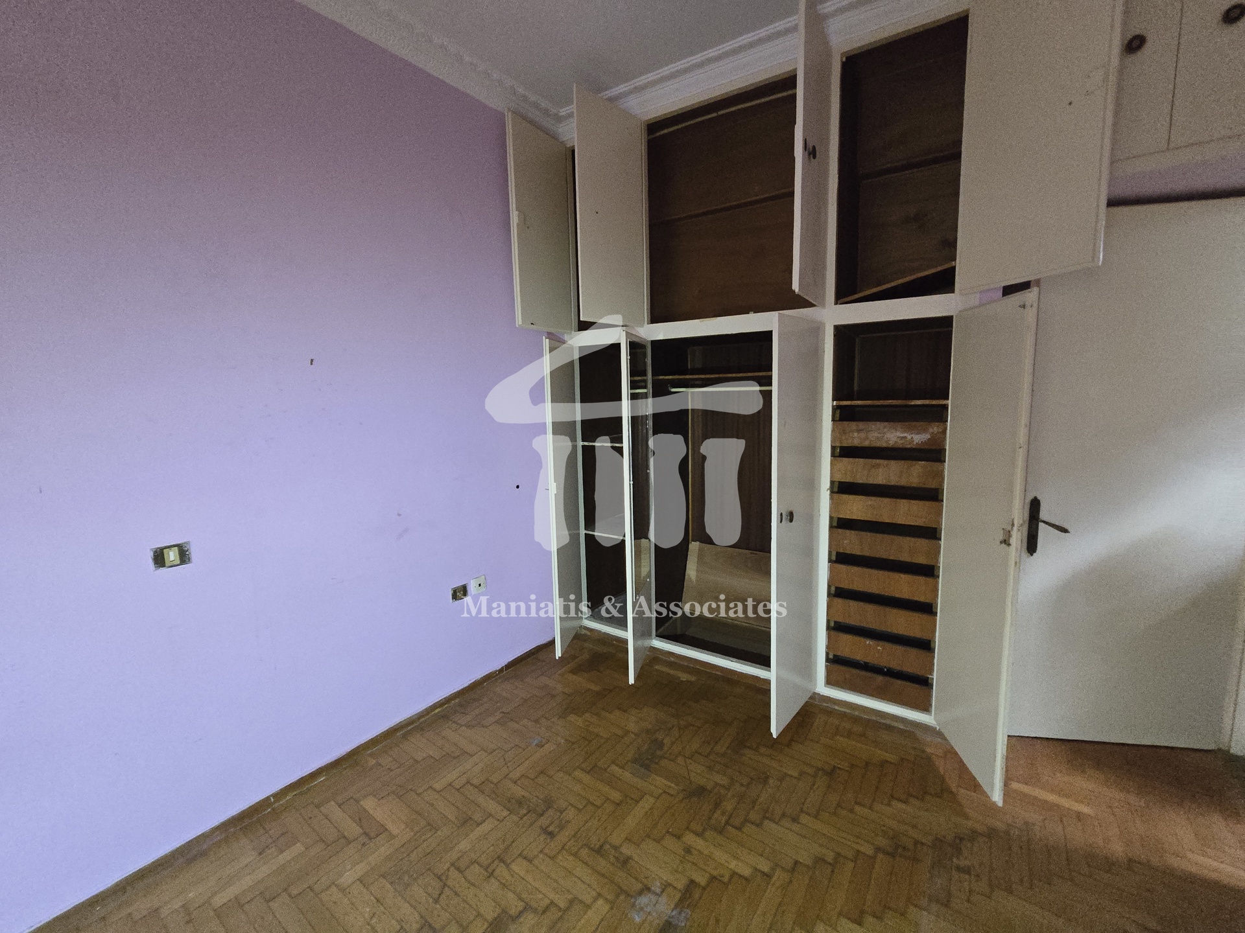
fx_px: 468
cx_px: 622
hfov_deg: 106.2
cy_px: 466
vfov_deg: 89.9
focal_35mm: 13
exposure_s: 1/60
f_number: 2.2
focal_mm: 2.2
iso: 1600
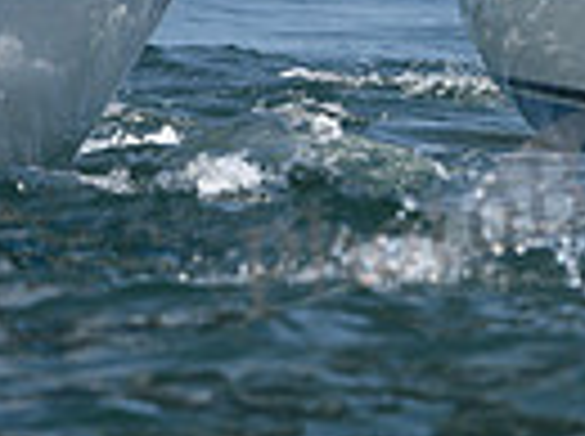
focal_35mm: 1418
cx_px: 1107
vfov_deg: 1.0
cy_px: -97
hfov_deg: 1.4
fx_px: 23920
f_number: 7.1
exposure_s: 1/1600
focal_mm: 330
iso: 320
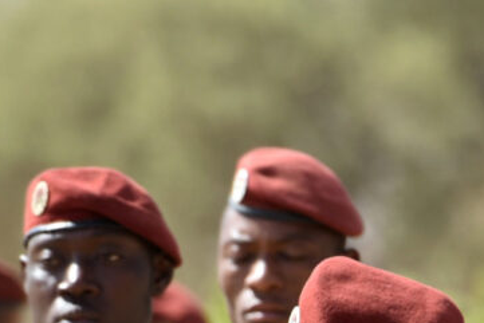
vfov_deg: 1.0
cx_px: 619
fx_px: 19057
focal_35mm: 1417
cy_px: 812
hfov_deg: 1.5
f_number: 4.5
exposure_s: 1/500
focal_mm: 200
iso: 100
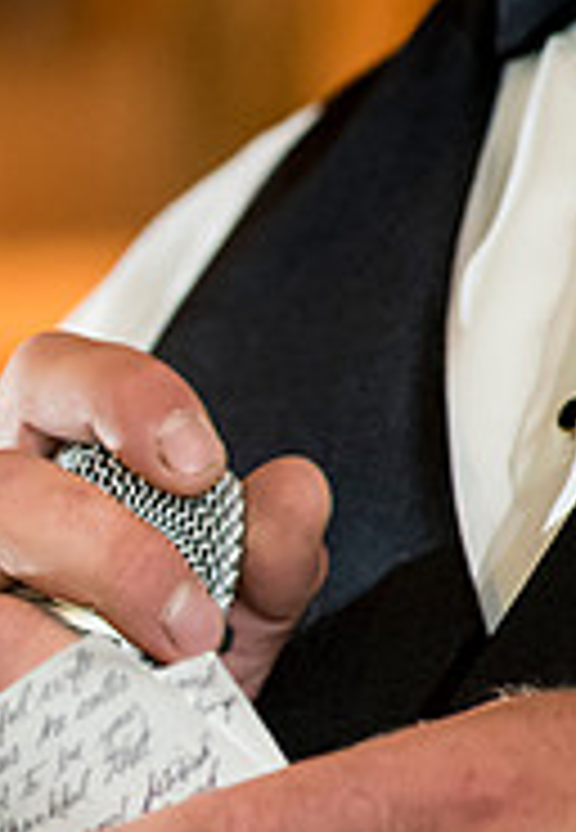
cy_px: 846
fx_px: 17781
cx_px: -458
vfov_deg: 2.7
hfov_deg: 1.9
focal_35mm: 760
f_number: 5
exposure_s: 1/200
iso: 5000
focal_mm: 200
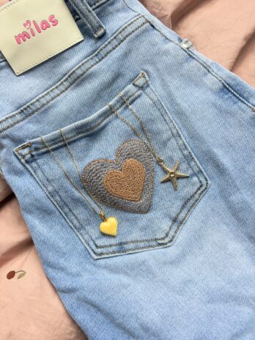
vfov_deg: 67.3
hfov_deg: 53.1
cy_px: 170
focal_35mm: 26
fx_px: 255
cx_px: 128
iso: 40
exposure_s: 1/121
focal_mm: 5.96
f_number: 1.6
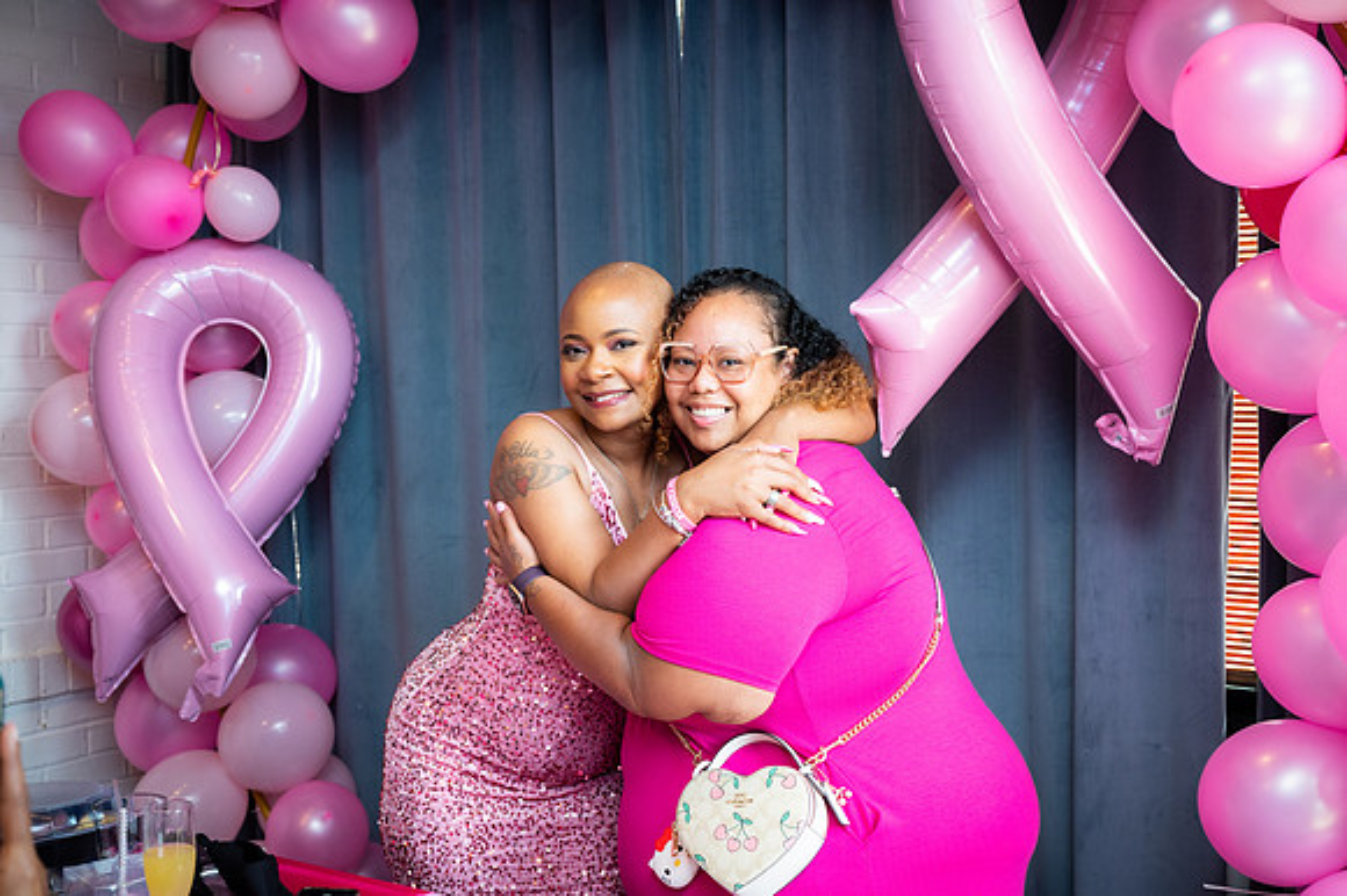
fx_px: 1533
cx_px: 674
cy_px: 448
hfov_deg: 47.4
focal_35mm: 41
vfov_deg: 32.6
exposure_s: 1/200
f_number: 4.5
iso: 1600
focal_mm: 41
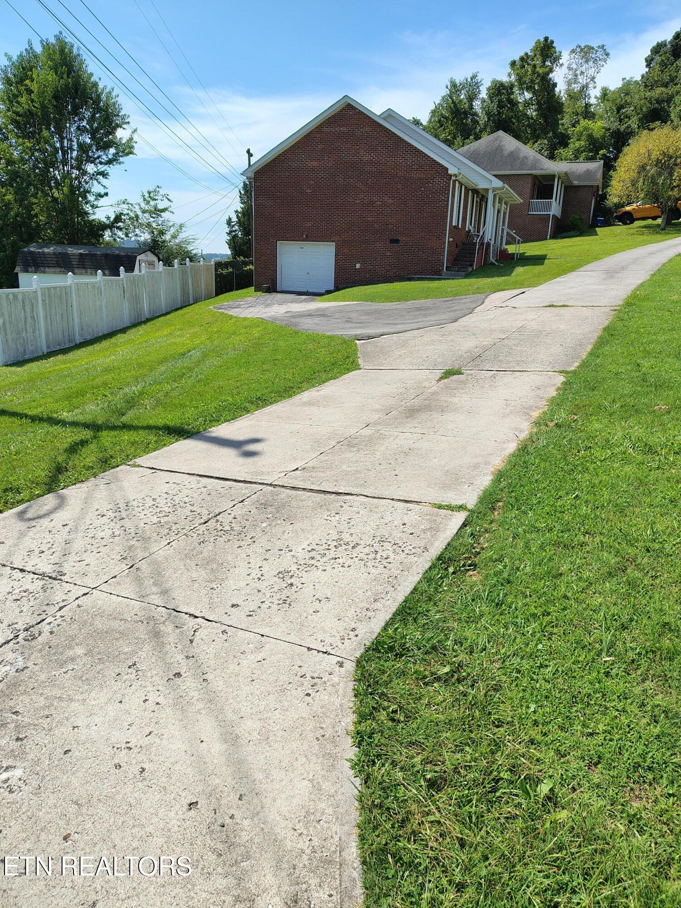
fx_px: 630
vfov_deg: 71.6
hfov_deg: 56.8
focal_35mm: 24
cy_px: 454
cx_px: 340
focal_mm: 5.56
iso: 101
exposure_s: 1/1612
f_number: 1.8
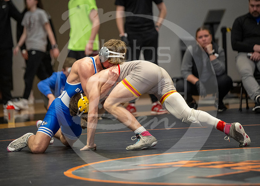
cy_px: 82
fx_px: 1642
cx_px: 132
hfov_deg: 9.1
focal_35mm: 222
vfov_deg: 6.5
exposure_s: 1/1000
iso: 3200
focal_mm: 190
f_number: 2.8
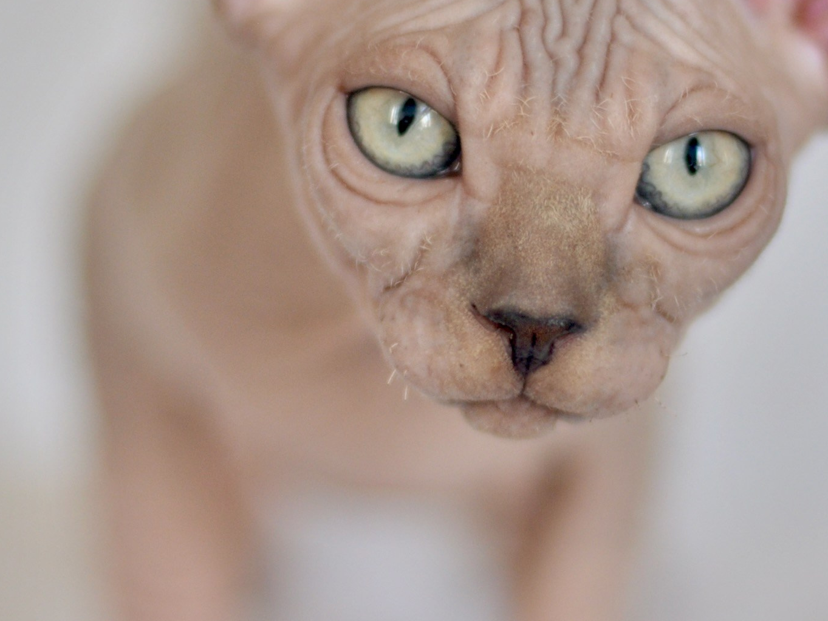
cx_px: 471
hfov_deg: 11.6
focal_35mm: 170
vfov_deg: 8.7
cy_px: 320
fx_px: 4066
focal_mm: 50
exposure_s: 1/500
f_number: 1.4
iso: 400
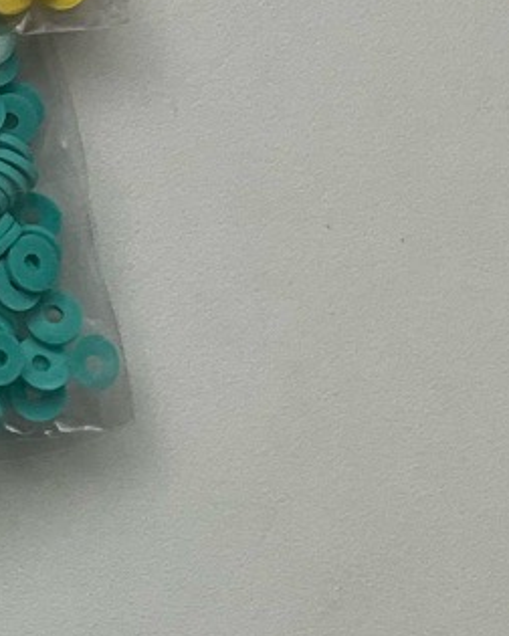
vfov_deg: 12.8
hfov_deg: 9.7
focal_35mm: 144
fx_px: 2712
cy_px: -258
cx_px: -640
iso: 32
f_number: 1.8
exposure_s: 1/122
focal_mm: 3
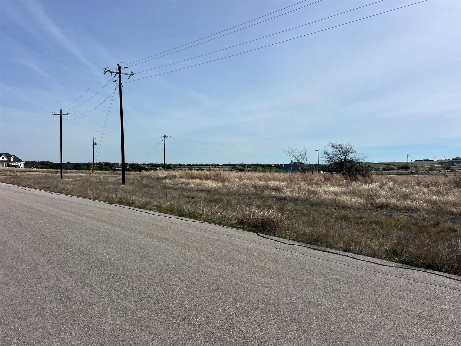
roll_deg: -0.3
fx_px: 346
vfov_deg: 53.1
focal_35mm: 26
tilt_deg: -1.1
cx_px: 230
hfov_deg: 67.3
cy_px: 173
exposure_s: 1/8000
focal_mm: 5.7
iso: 50
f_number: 1.5
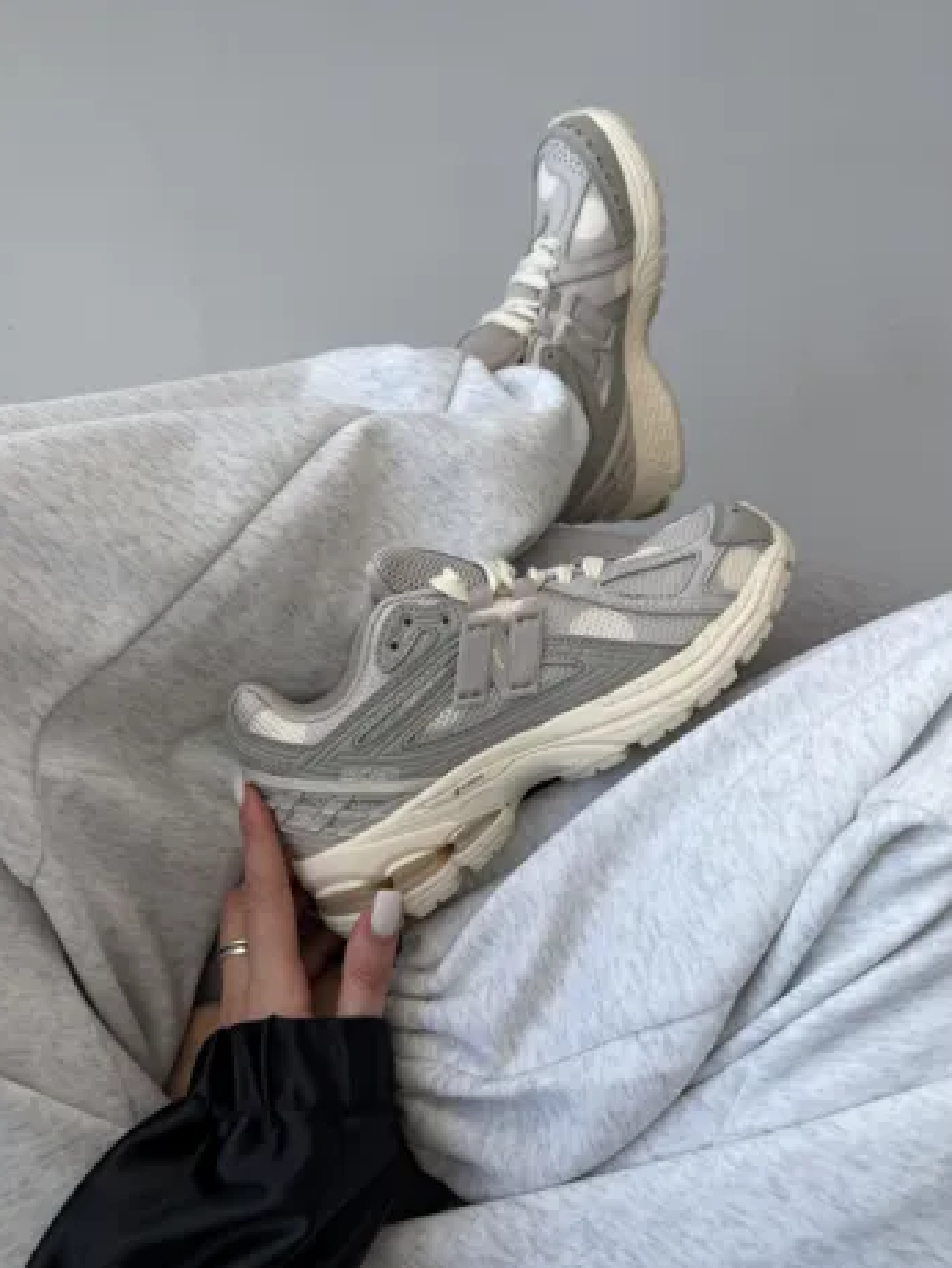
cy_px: 649
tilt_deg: -71.4
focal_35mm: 25
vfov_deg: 69.4
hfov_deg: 54.9
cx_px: 470
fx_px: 916
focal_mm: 6.76
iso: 64
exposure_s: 1/136
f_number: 1.78
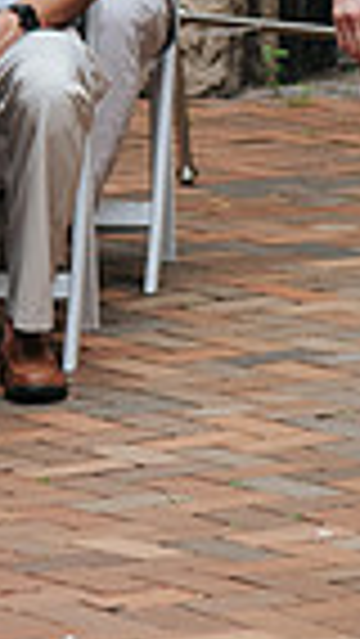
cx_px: 402
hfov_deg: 3.1
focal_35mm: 396
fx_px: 6712
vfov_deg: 5.4
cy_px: 8
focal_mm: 75
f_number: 4
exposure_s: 1/500
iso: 450
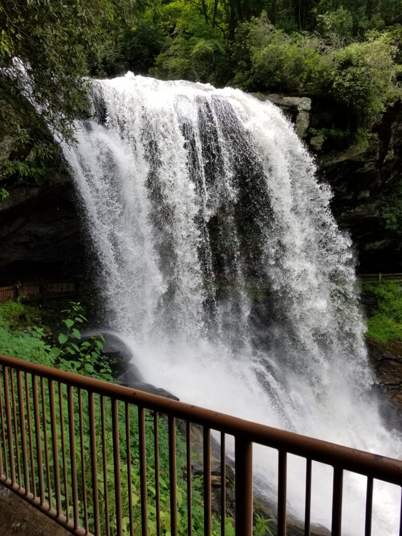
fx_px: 403
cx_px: 201
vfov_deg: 67.3
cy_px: 268
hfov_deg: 53.1
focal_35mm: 26
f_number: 1.7
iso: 50
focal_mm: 4.25
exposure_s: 1/458
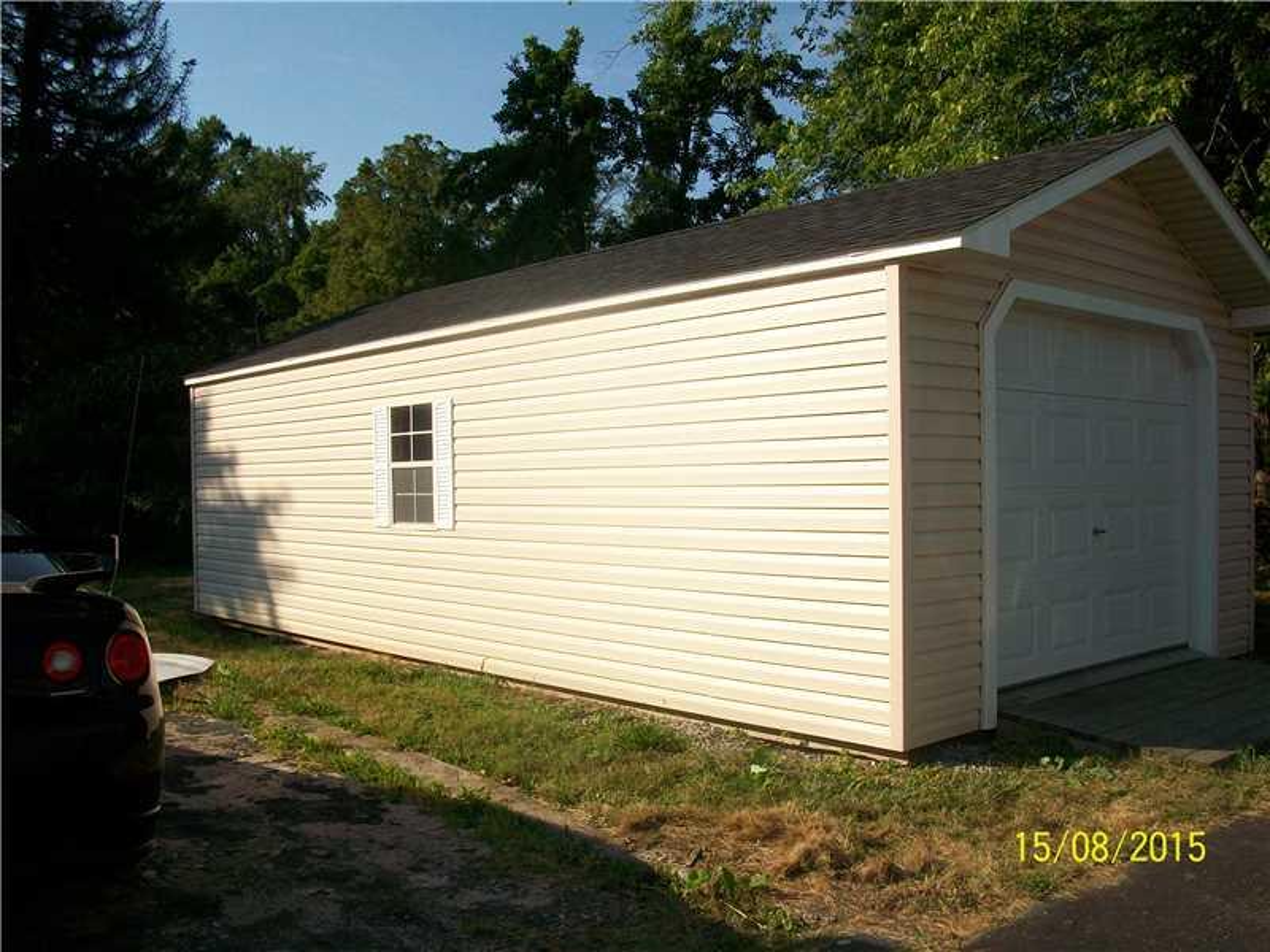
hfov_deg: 56.8
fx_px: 1174
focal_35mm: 32
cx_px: 635
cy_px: 476
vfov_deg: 44.2
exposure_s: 1/400
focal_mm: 5.7
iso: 64
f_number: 5.5
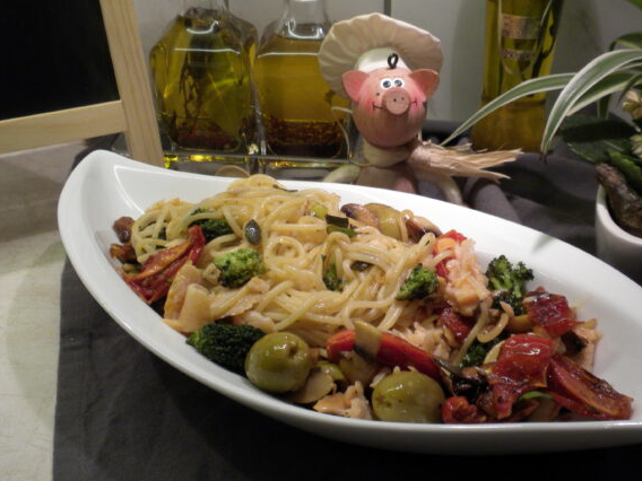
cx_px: 350
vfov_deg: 29.1
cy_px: 272
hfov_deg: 38.2
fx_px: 927
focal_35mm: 50
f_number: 3.5
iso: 163
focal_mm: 6.6
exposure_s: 1/61.7
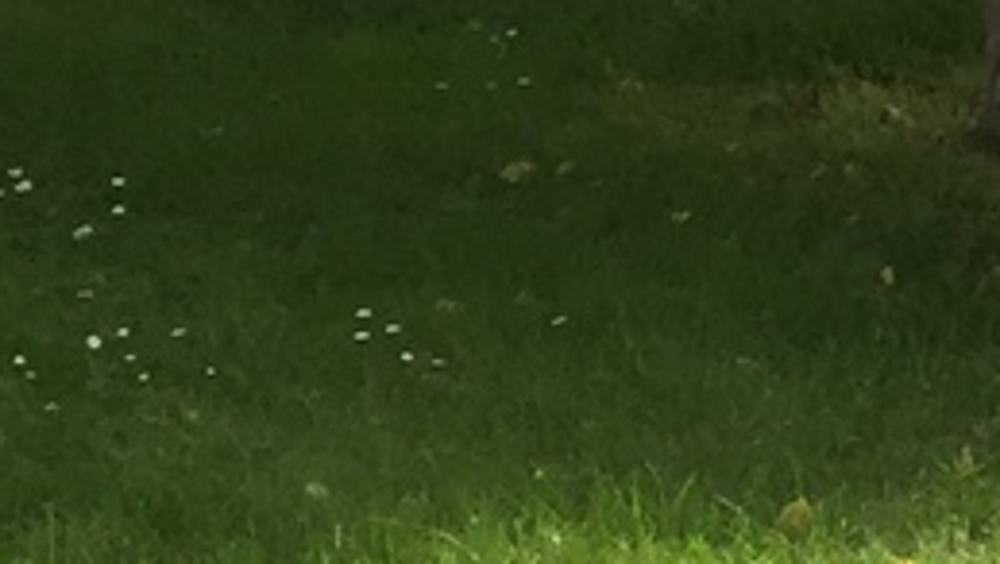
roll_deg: +1.0
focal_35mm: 199
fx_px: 5279
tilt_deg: -3.7
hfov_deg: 8.9
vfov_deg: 6.1
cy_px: -54
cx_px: 2942
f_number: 2.2
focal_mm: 4.15
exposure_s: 1/403
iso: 32
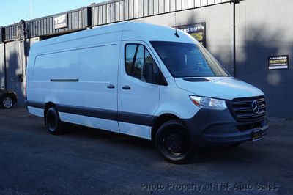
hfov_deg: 51.3
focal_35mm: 38
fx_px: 305
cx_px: 146
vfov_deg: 35.4
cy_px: 98
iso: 500
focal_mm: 25
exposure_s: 1/250
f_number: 9
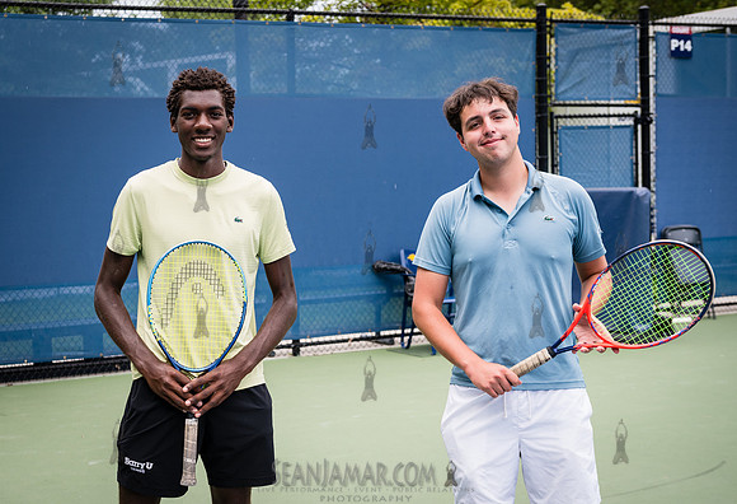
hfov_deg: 32.6
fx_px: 1253
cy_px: 277
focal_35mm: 61
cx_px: 267
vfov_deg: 22.7
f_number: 4.5
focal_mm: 48
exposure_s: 1/640
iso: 400
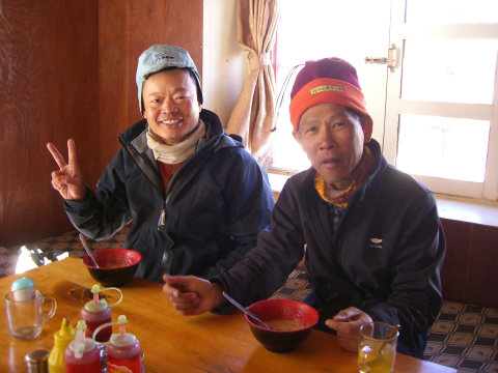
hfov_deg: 49.0
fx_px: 547
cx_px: 249
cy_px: 186
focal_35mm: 38
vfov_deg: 37.7
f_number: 2.7
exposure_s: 1/30
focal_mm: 6.2
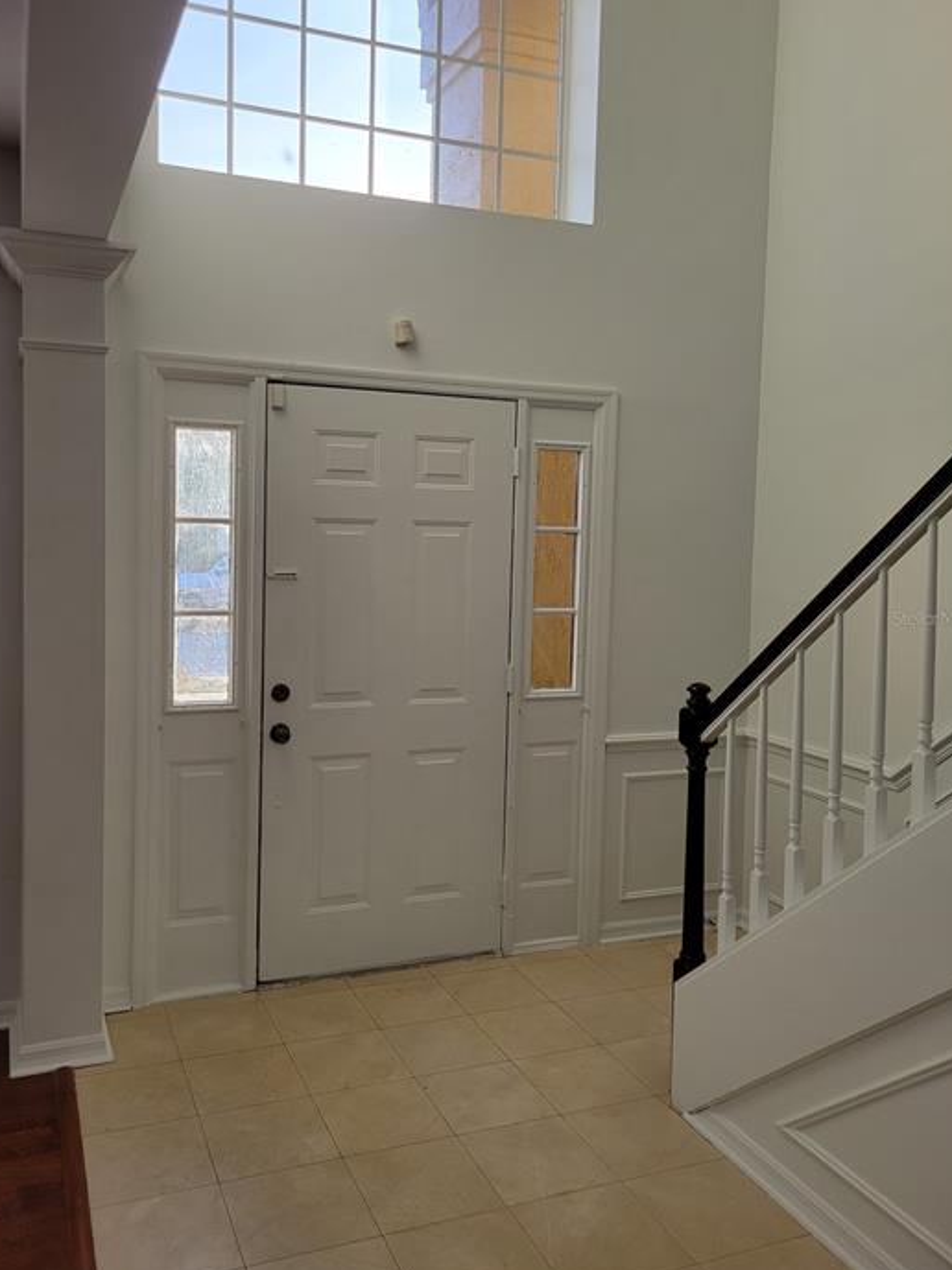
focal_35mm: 29
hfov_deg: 48.2
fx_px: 1064
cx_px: 445
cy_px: 617
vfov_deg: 61.7
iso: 40
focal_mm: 5.4
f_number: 1.8
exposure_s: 1/214
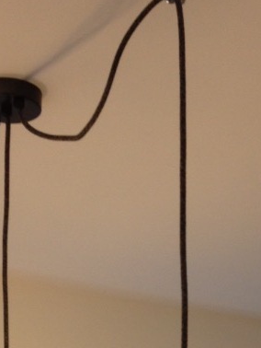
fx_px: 1115
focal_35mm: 111
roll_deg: +0.0
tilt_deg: +1.1
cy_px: 532
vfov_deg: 16.1
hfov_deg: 13.4
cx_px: 146
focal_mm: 4.28
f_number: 2.4
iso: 50
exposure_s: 1/20
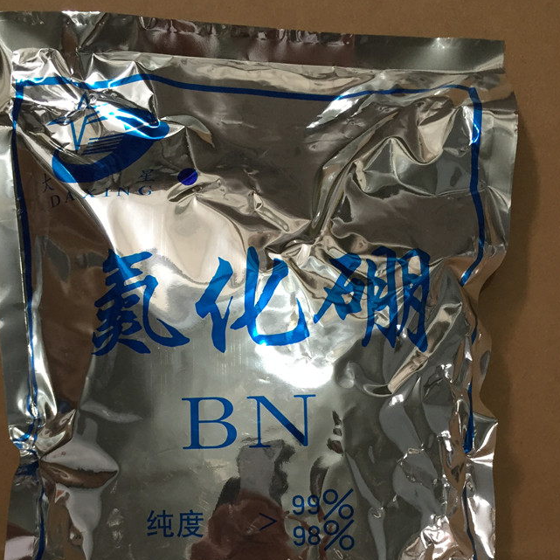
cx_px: 240
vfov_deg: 40.9
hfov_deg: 41.8
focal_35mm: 40
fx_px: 732
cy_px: 405
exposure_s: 1/30
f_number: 2.2
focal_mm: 4.15
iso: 100
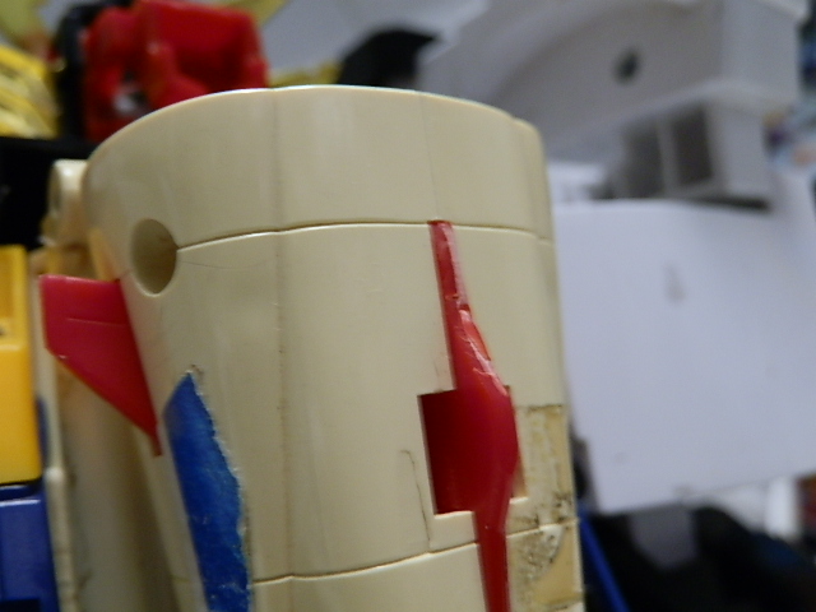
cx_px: 408
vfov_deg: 41.8
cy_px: 306
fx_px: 801
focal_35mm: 34
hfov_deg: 54.0
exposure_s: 1/10
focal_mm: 6.17
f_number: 3.5
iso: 200
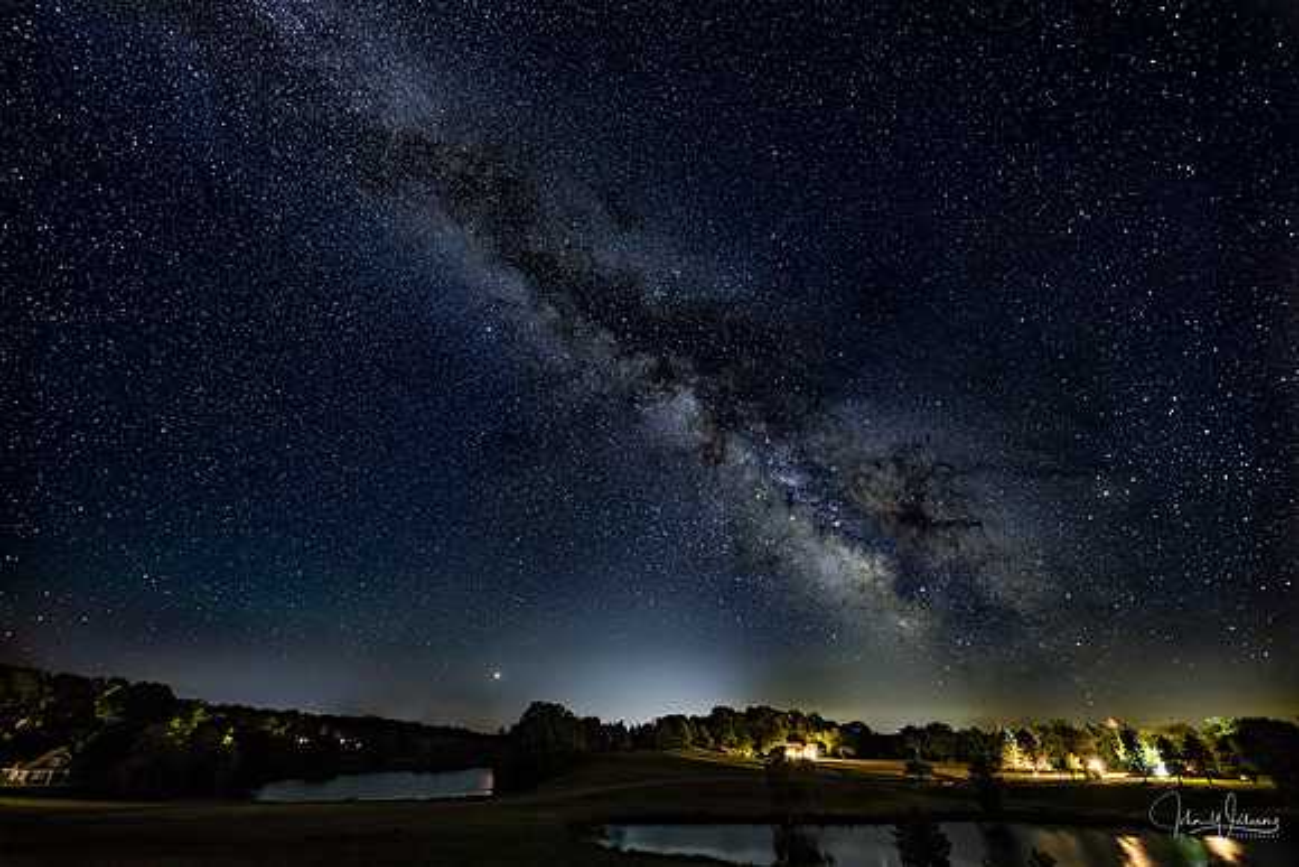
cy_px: 434
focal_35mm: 14
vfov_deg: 81.2
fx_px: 505
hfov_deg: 104.2
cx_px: 650
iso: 800
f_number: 2
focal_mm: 14
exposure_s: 10
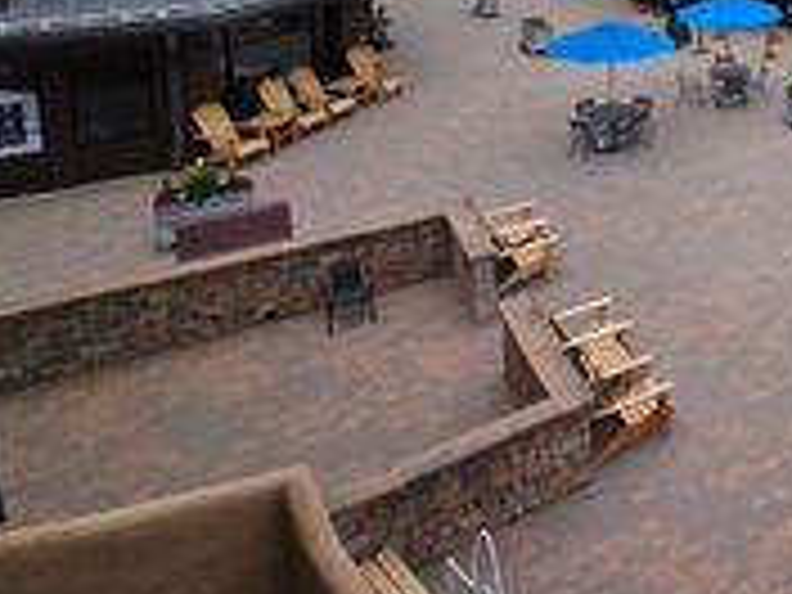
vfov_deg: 33.7
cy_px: -56
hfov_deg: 35.7
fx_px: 847
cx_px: 1008
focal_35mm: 37
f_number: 2.2
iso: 100
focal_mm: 2.2
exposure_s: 1/3050
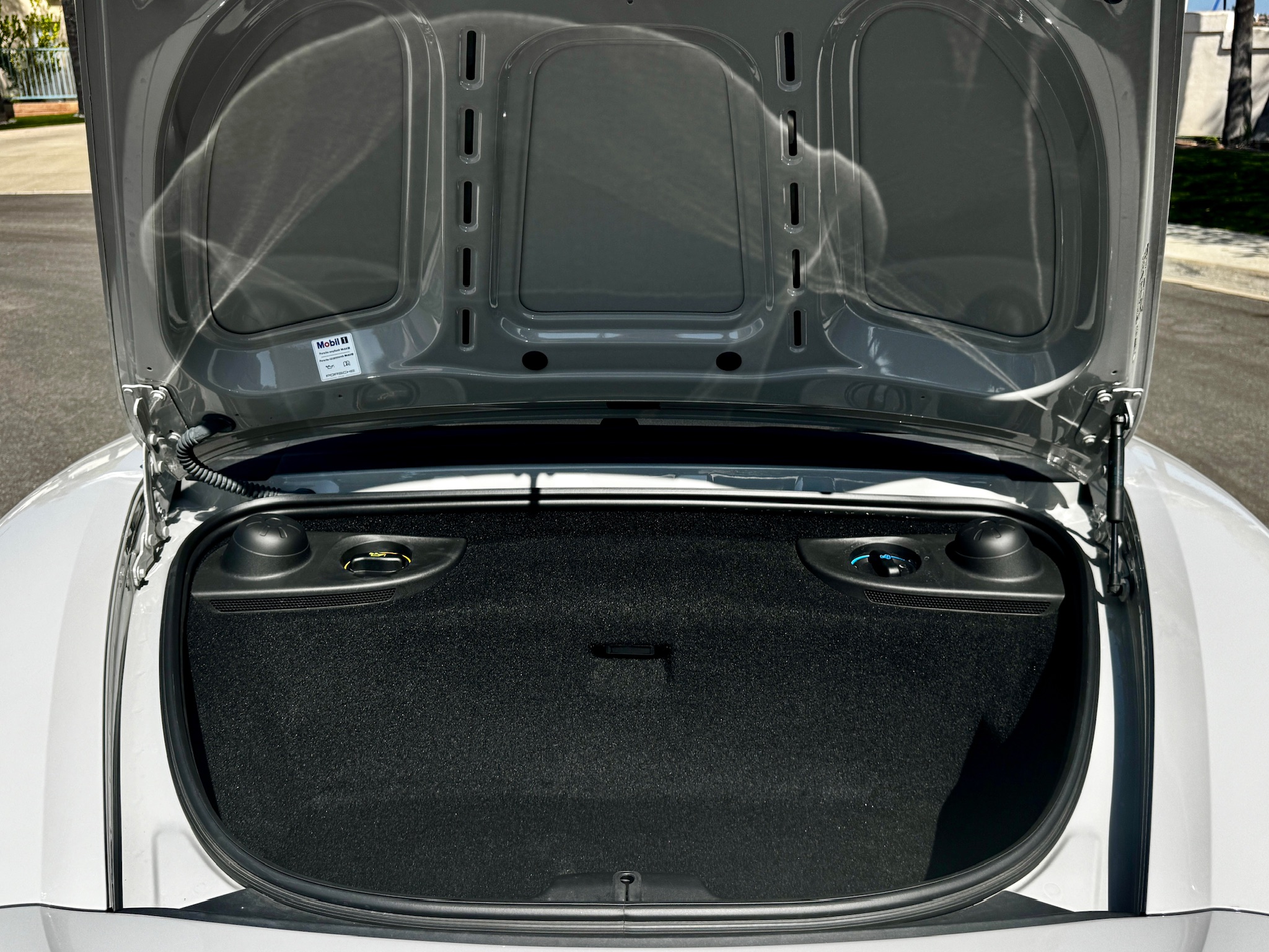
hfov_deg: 71.6
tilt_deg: -23.6
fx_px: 880
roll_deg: +0.5
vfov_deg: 56.8
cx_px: 634
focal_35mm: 24
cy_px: 476
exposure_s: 1/3247
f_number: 1.78
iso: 80
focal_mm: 6.76
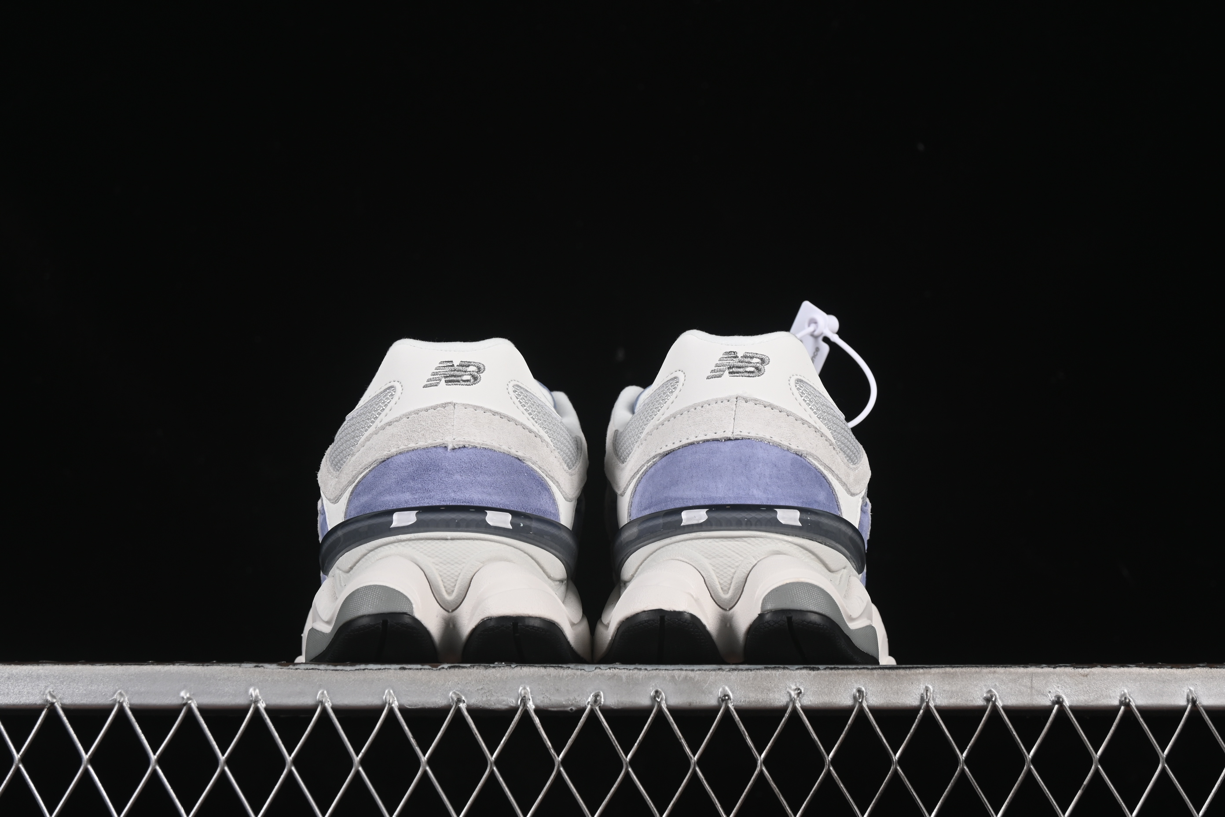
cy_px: 408
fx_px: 2552
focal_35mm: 75
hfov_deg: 27.0
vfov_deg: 18.2
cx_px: 612
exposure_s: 1/80
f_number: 8
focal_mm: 50
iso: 160
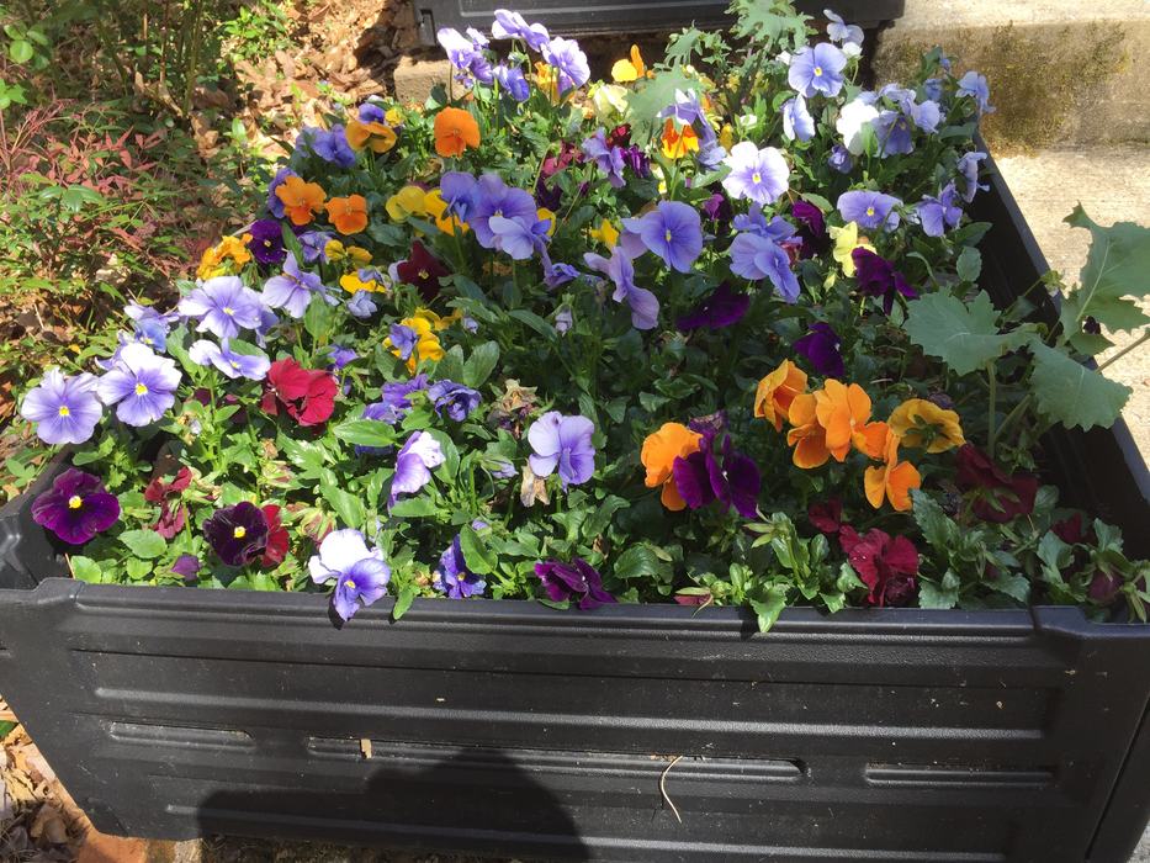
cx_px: 575
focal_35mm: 29
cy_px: 432
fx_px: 964
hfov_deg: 61.7
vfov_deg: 48.2
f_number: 2.2
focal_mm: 4.15
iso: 32
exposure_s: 1/306
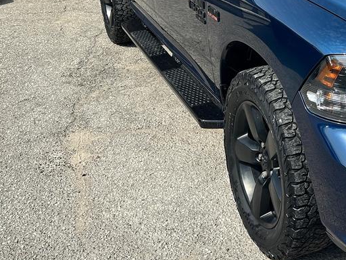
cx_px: 320
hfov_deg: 30.6
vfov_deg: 23.6
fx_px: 600
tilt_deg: -13.3
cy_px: 14
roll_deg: +1.7
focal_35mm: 60
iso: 80
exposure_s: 1/2525
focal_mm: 6.86
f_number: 1.78
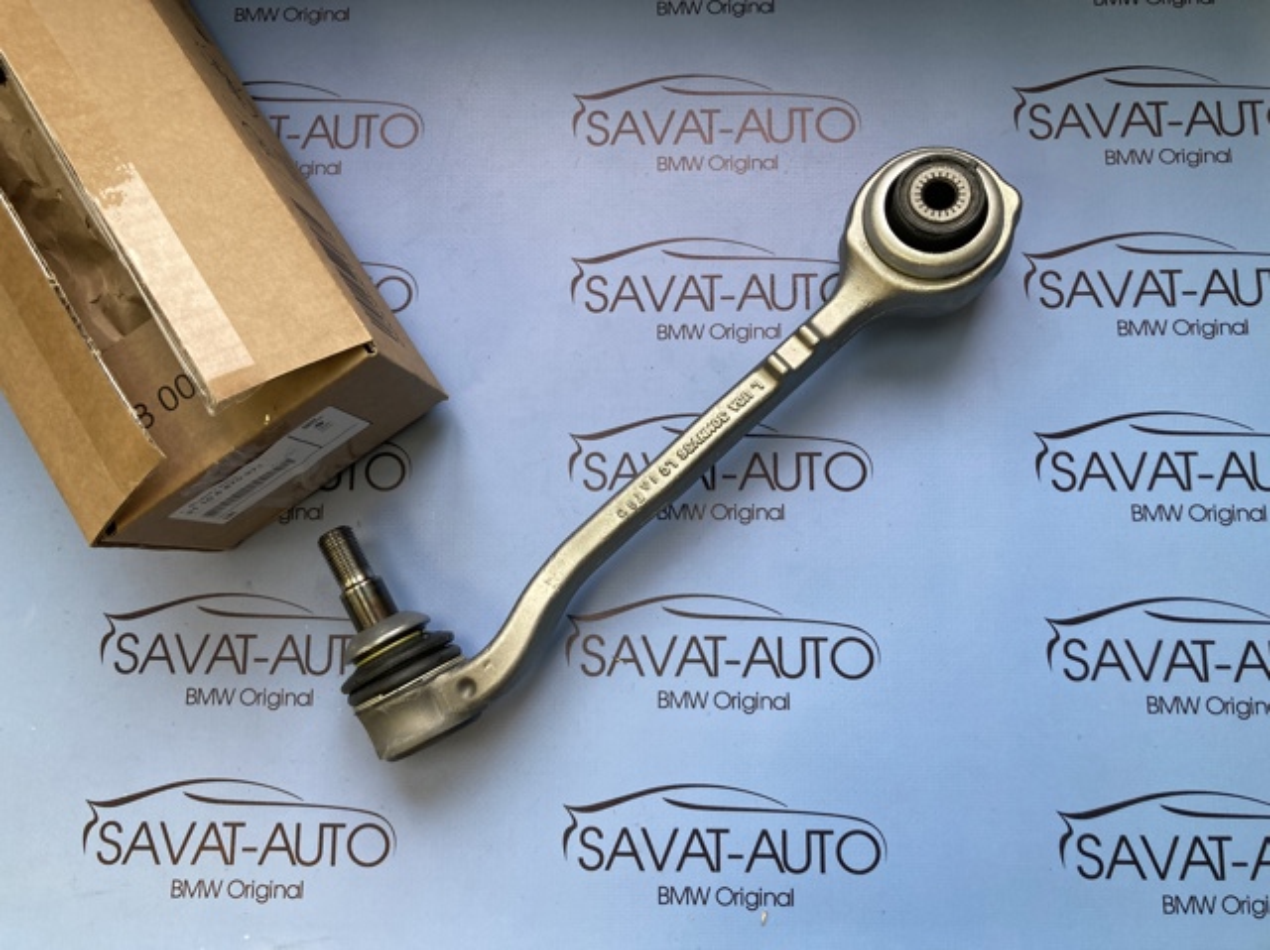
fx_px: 1027
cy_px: 475
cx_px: 635
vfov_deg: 49.7
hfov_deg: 63.5
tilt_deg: -80.0
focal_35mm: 28
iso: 80
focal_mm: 3.99
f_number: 1.8
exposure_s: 1/120
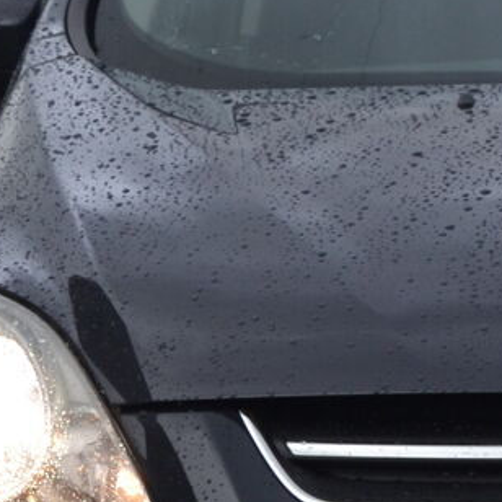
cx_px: 707
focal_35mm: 191
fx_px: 3134
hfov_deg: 9.0
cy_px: 277
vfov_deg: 9.2
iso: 200
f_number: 5.6
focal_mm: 24
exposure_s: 1/125
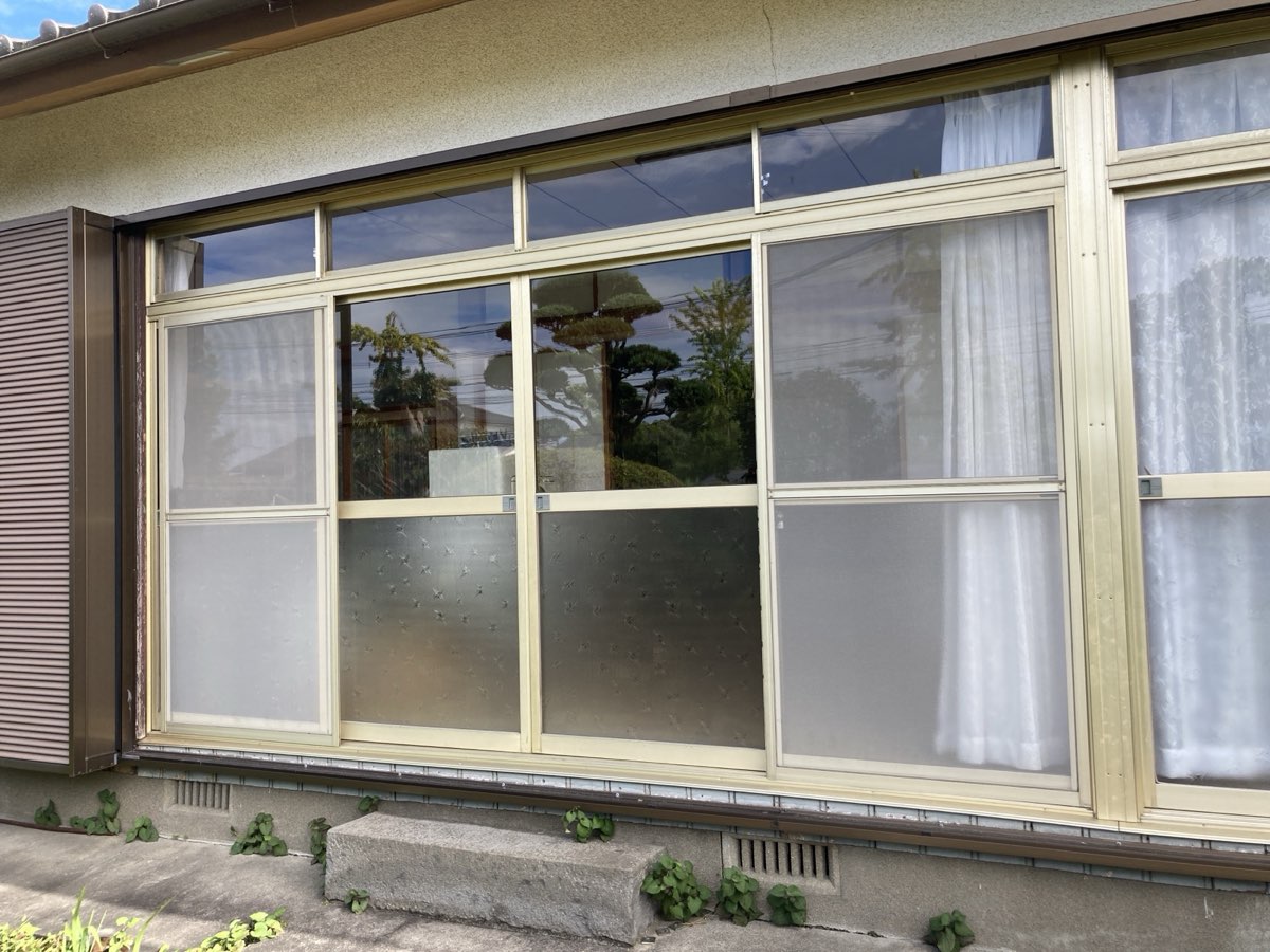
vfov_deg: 49.7
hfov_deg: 63.4
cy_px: 476
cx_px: 635
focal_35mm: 28
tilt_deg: +3.4
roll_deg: +0.8
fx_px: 1027
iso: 20
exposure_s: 1/466
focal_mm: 3.99
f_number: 1.8
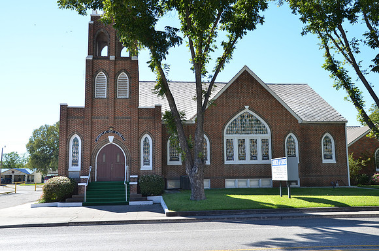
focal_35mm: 36
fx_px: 378
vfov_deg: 36.7
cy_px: 126
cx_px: 190
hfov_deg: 53.2
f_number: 8
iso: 200
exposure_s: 1/250
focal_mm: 24
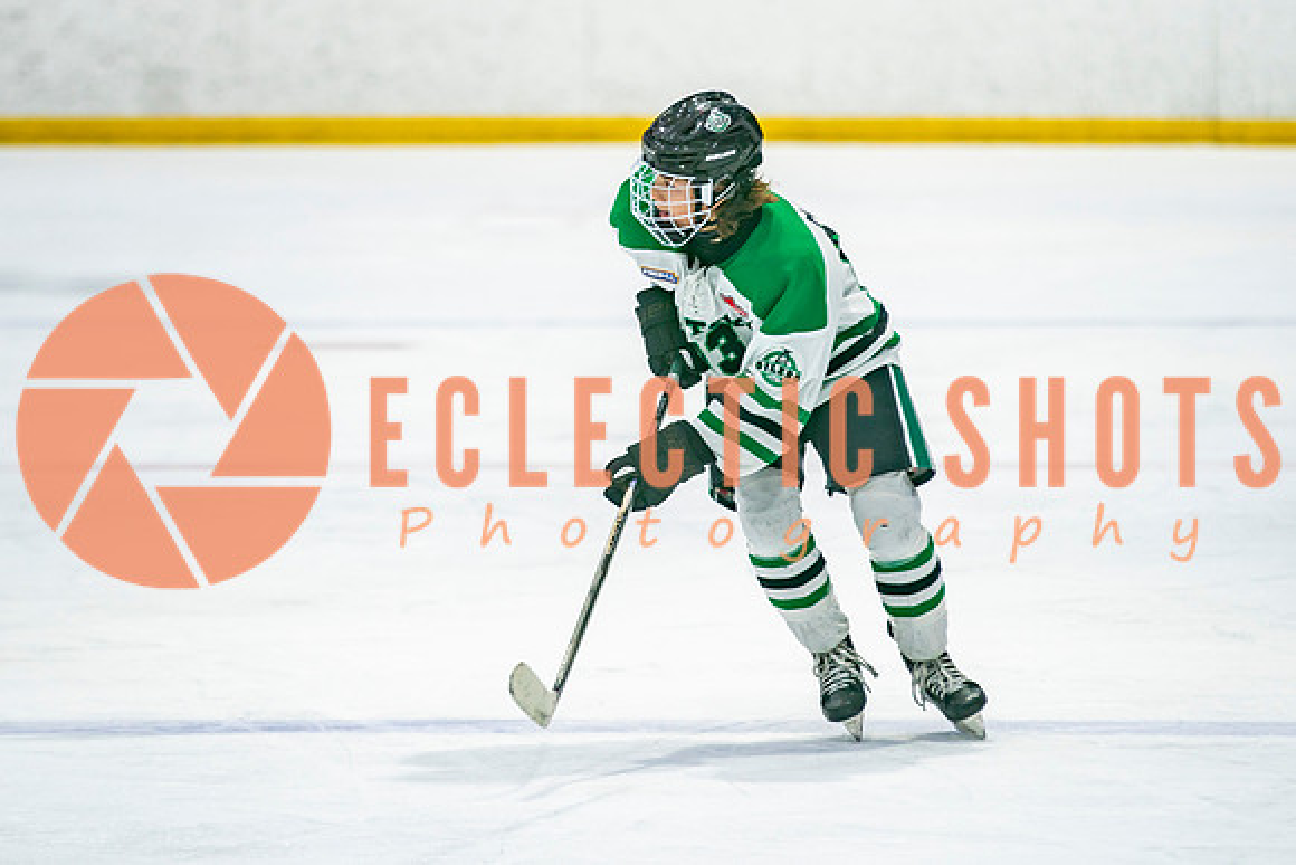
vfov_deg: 4.8
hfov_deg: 7.2
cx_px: 648
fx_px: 10247
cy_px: 376
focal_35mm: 285
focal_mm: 182
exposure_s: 1/640
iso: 400
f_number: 3.2
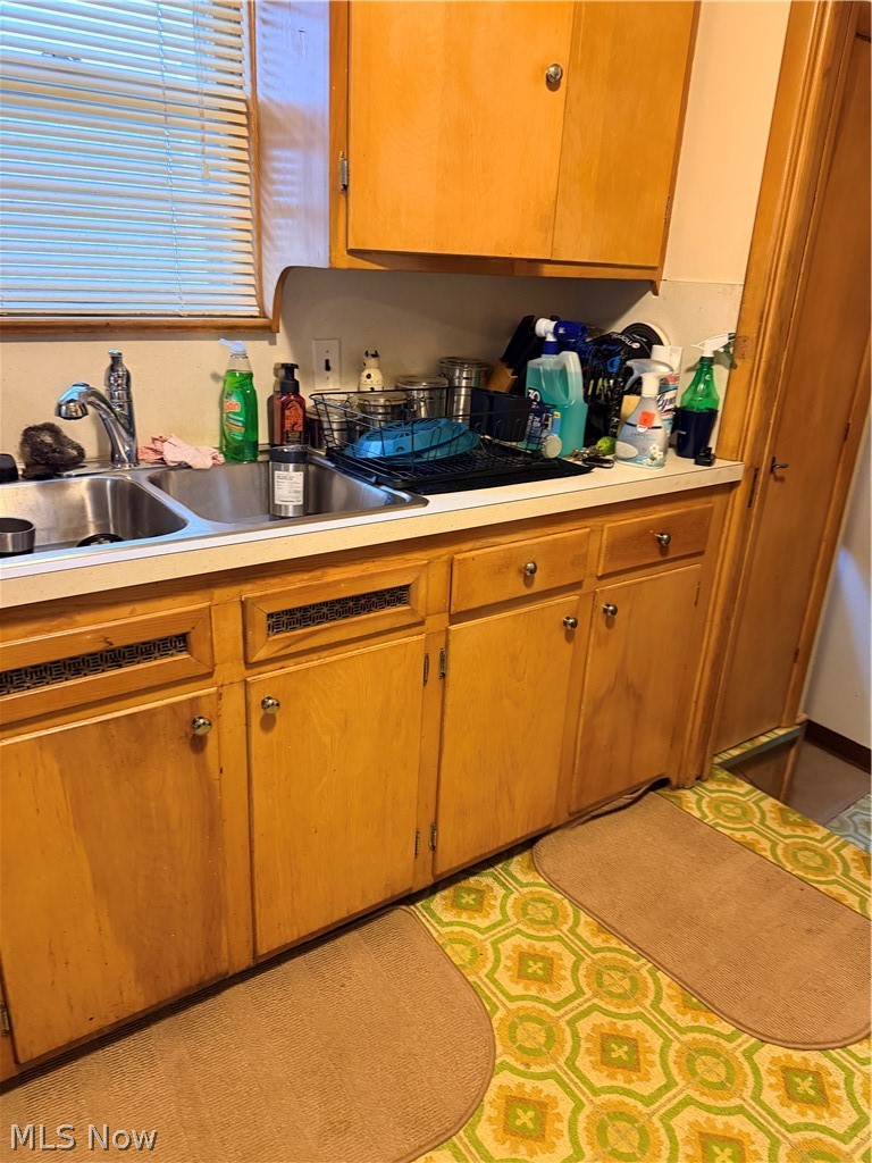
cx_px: 436
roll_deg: -3.2
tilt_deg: -20.9
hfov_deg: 56.8
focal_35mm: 24
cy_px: 582
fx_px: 806
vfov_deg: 71.6
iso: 500
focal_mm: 6.76
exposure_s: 1/60
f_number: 1.78
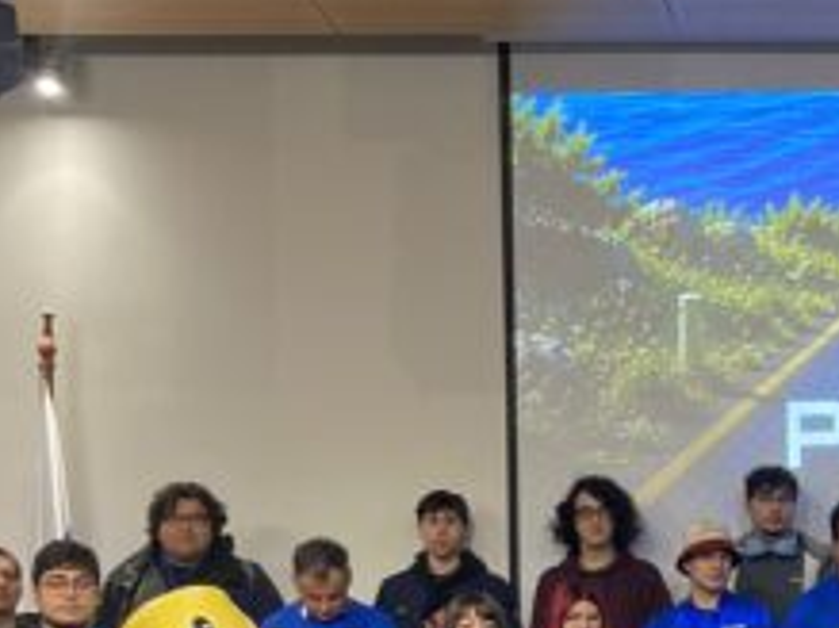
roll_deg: -0.8
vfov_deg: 14.9
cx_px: 900
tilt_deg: +0.0
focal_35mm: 96
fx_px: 2326
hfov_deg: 19.7
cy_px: 722
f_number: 1.8
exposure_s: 1/60
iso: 200
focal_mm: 3.99
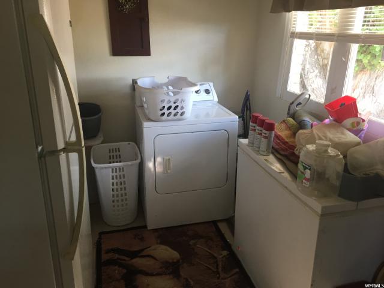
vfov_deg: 48.2
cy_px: 144
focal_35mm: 29
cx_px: 192
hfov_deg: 61.7
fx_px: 322
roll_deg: -1.4
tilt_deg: -16.8
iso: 40
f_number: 2.2
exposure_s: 1/30
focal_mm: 4.15
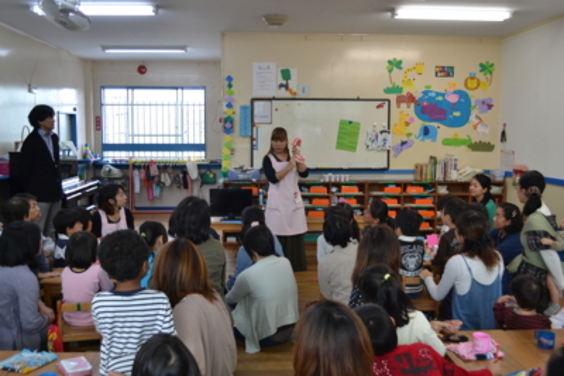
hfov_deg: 53.1
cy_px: 188
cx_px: 282
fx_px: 564
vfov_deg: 36.9
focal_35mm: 36
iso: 400
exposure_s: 1/80
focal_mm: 24
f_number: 4.5
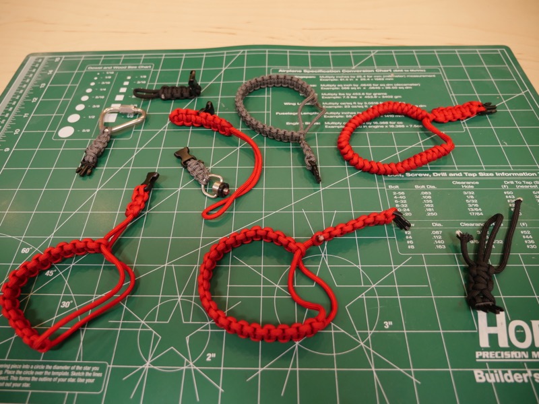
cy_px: 202
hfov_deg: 71.6
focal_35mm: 24
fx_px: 374
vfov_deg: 56.8
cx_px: 270
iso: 320
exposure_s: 1/60
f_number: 2.8
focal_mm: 12
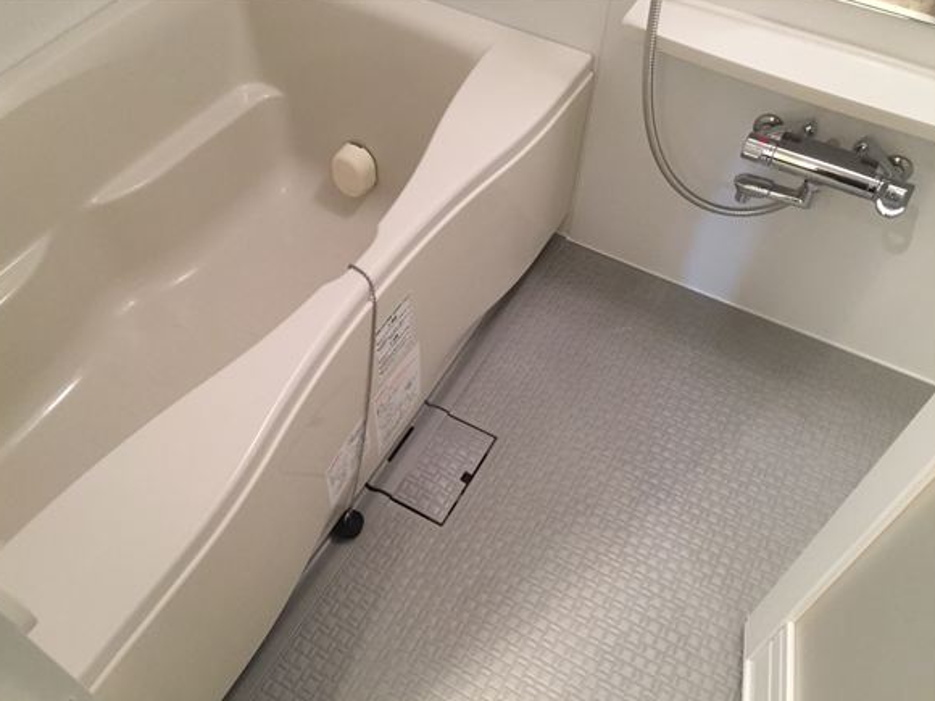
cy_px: 355
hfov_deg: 60.0
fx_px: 810
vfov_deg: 46.8
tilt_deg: -52.9
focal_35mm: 30
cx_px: 463
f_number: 2.2
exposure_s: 1/33
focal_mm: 4.15
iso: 200
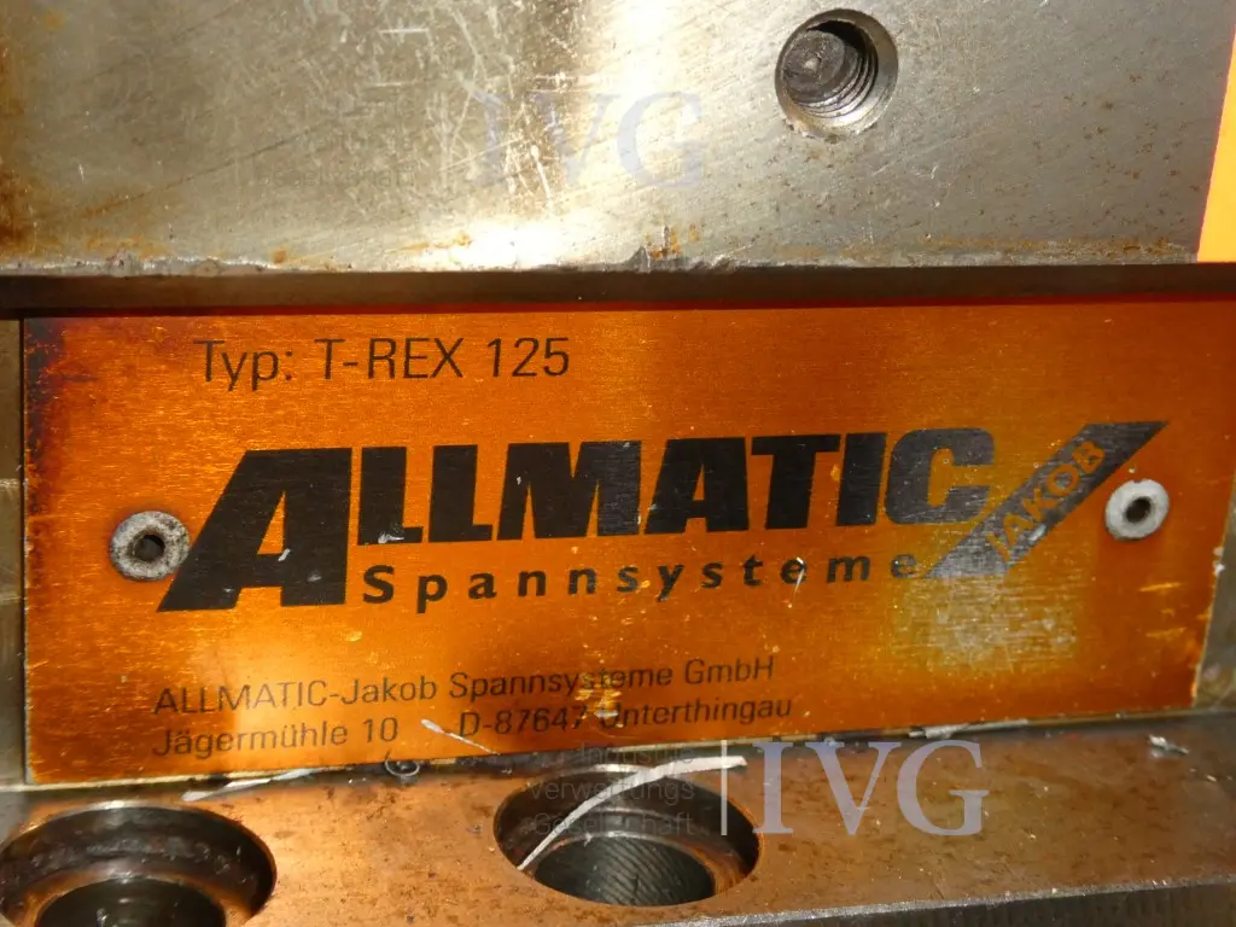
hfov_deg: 27.8
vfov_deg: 21.0
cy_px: 464
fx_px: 2499
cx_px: 618
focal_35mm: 70
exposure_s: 1/60
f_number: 4.5
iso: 800
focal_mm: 12.5
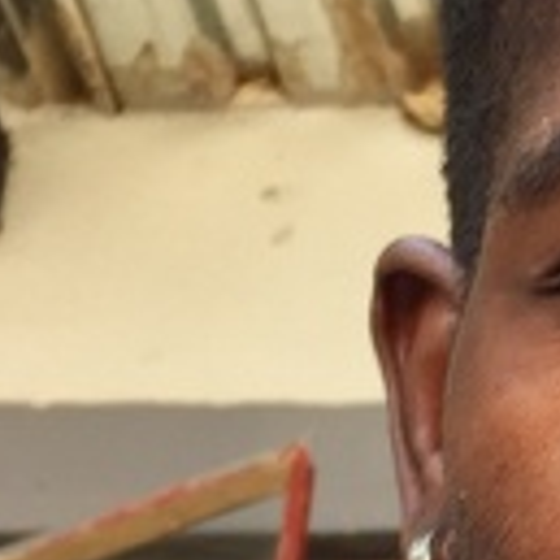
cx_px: 962
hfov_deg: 11.7
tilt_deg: +34.7
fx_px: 2544
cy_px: 499
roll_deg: +3.5
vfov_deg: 12.5
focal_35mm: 139
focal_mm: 4.15
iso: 50
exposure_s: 1/100
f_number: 2.2
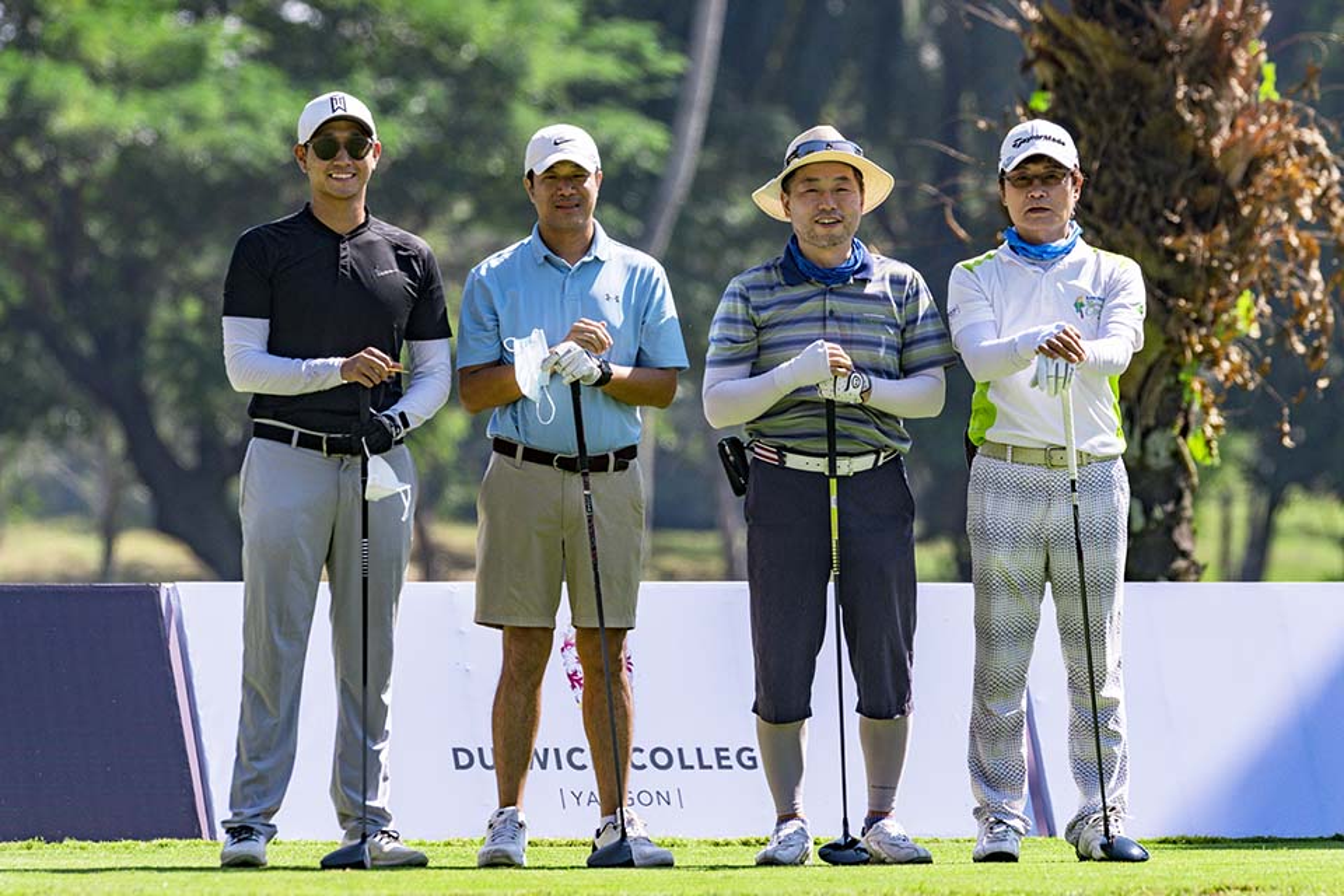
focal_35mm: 400
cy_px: 448
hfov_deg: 5.2
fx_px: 14932
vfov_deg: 3.4
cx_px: 672
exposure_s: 1/1600
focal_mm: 400
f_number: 7.1
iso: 500
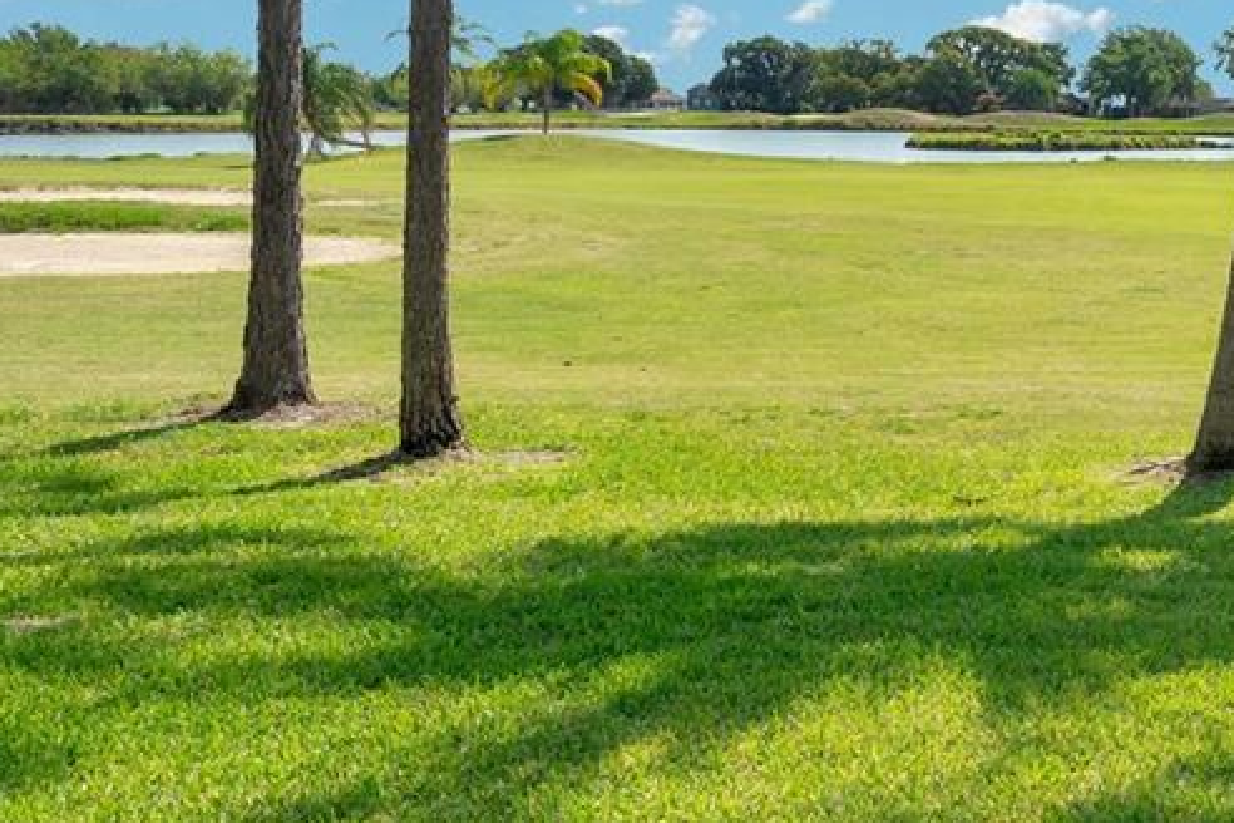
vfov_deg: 25.4
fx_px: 1782
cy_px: 123
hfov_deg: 32.3
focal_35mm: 52
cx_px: 1445
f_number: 11
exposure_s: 1/160
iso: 100
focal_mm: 16
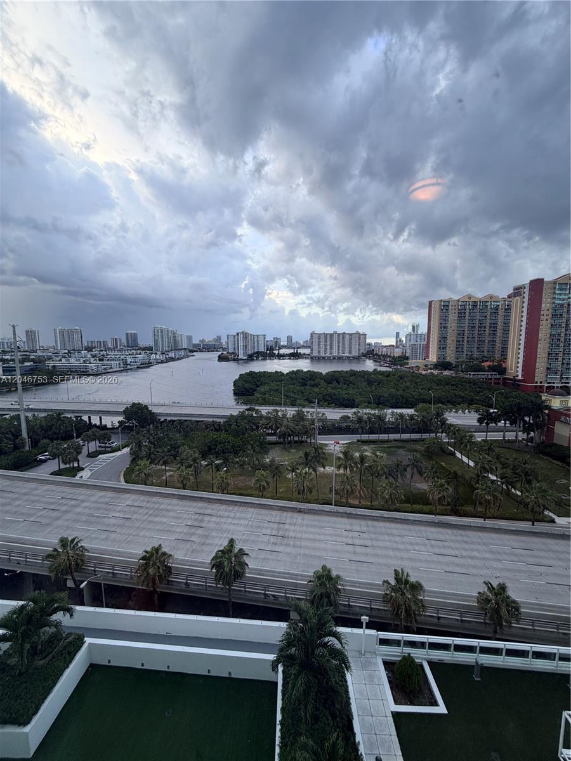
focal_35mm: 14
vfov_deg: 102.1
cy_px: 380
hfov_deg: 85.7
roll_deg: +0.3
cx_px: 286
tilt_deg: -5.9
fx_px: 308
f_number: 2.2
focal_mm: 2.22
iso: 40
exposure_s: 1/218
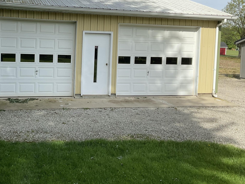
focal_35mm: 43
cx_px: 70
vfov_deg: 33.3
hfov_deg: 42.9
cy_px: 64
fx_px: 304
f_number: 1.8
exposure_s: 1/1675
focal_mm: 3
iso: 16
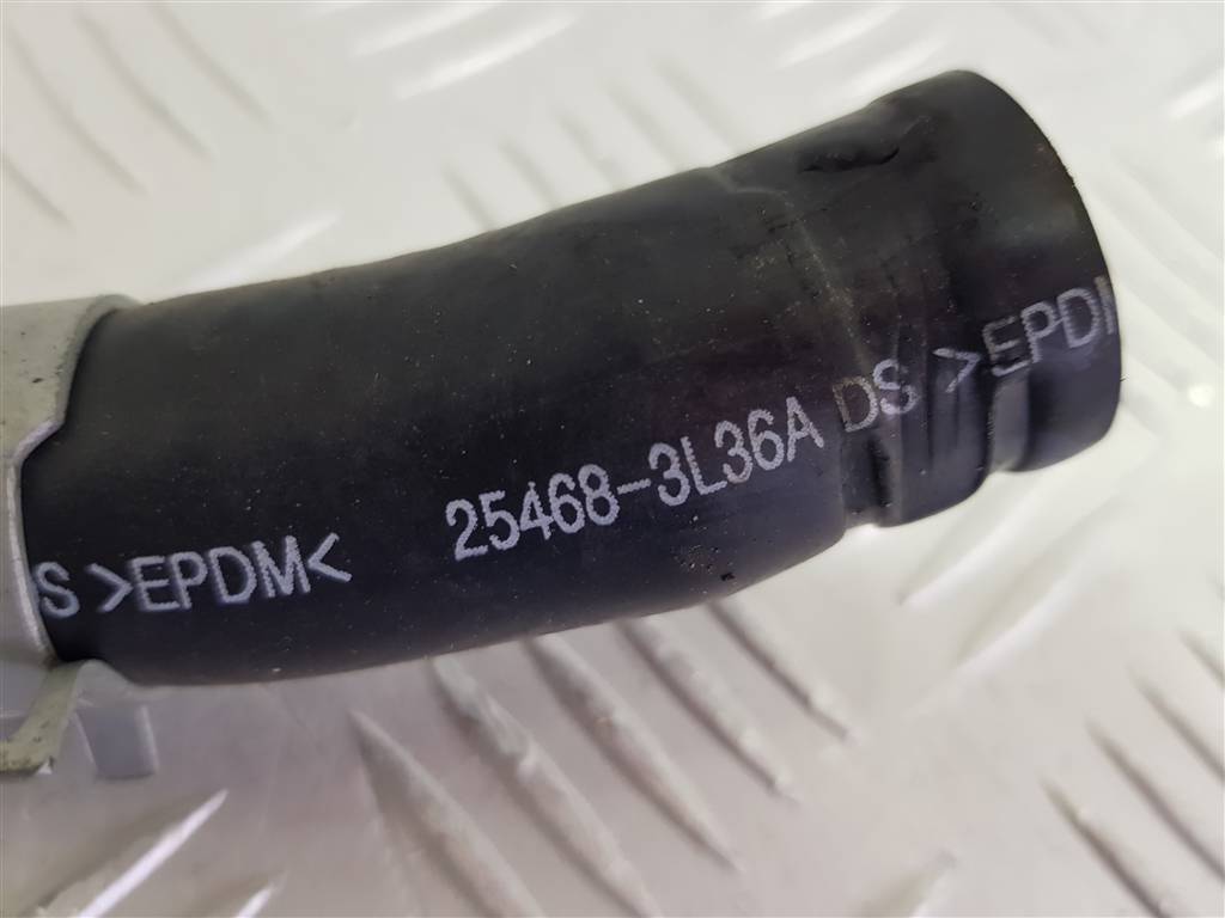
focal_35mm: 26
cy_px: 459
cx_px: 612
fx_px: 920
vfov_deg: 53.1
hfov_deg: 67.3
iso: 125
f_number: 1.7
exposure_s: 1/100
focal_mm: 4.2
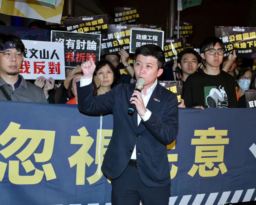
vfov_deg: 30.3
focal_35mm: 50
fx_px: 379
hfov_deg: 37.3
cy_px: 102
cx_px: 131
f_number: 5.6
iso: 4000
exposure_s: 1/200
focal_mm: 44
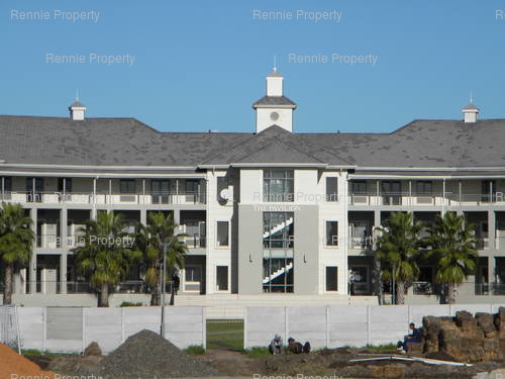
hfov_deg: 13.3
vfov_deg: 10.0
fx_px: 2159
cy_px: 190
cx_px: 252
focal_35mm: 148
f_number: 10
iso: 80
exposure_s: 1/294
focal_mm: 26.8
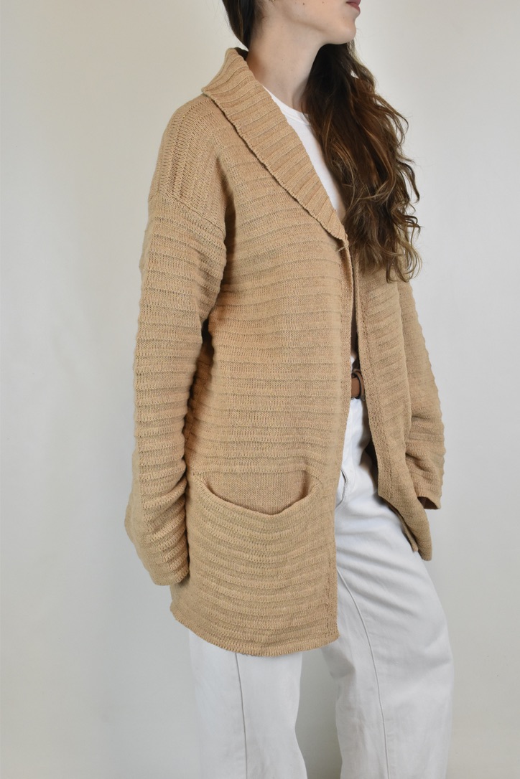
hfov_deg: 31.9
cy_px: 390
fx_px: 910
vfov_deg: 46.4
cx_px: 260
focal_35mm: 42
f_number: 13
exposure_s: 1/60
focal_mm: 28
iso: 1600
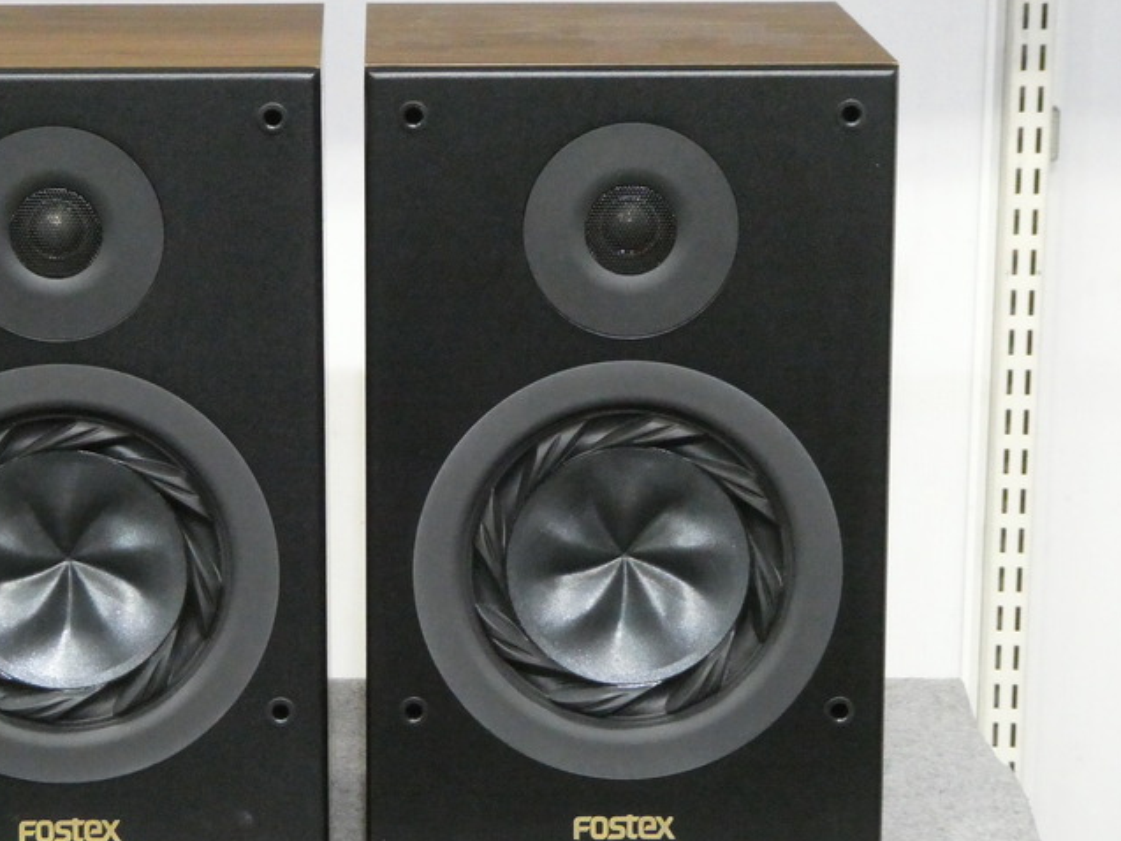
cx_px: 343
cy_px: 477
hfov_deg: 16.5
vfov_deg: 12.5
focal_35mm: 119
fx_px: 3854
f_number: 4.7
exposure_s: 1/40
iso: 1600
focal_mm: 14.1
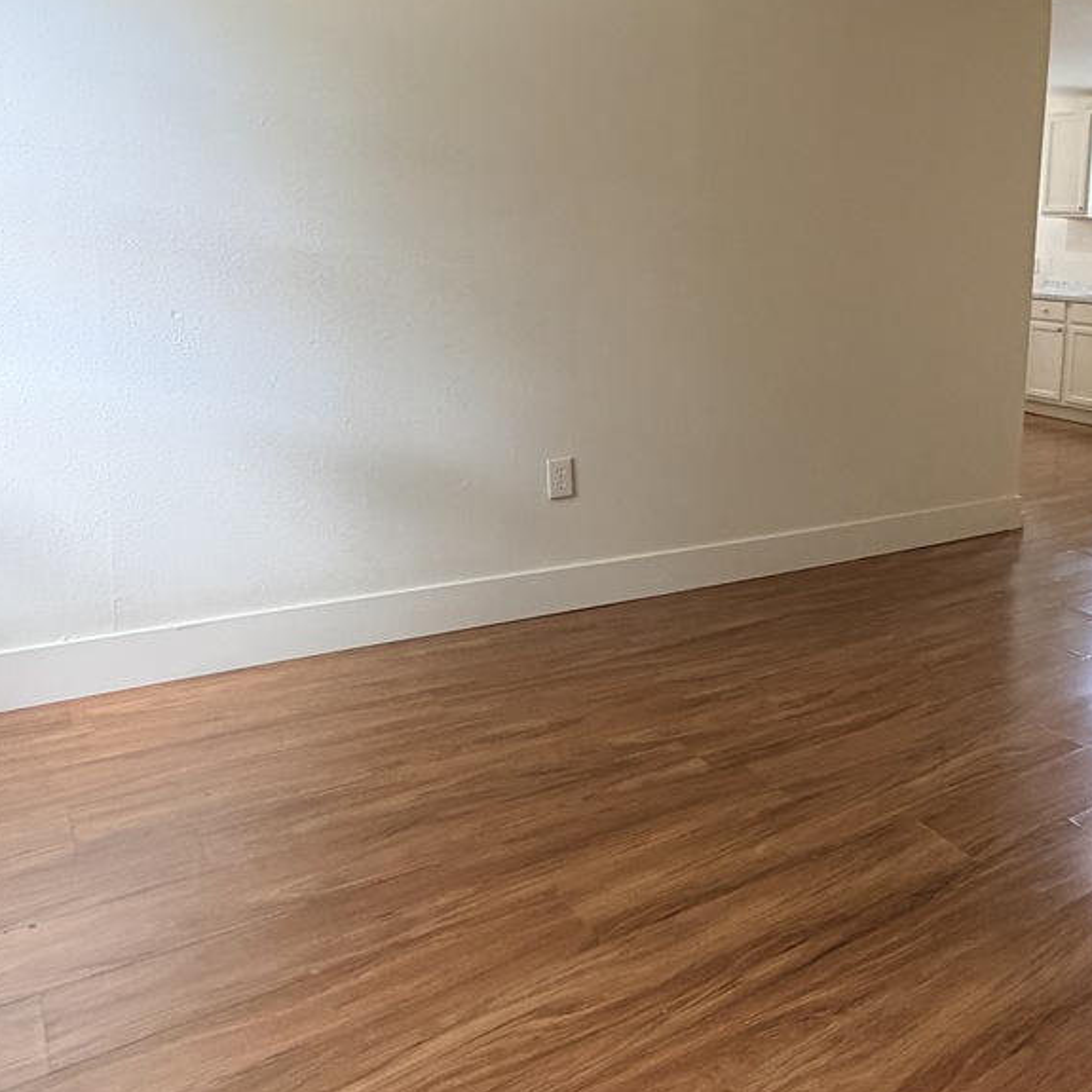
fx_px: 1106
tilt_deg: -4.8
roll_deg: -2.0
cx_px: 870
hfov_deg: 49.5
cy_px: 380
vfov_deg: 51.7
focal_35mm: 31
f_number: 2.2
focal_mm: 2.22
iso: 320
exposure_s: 1/79
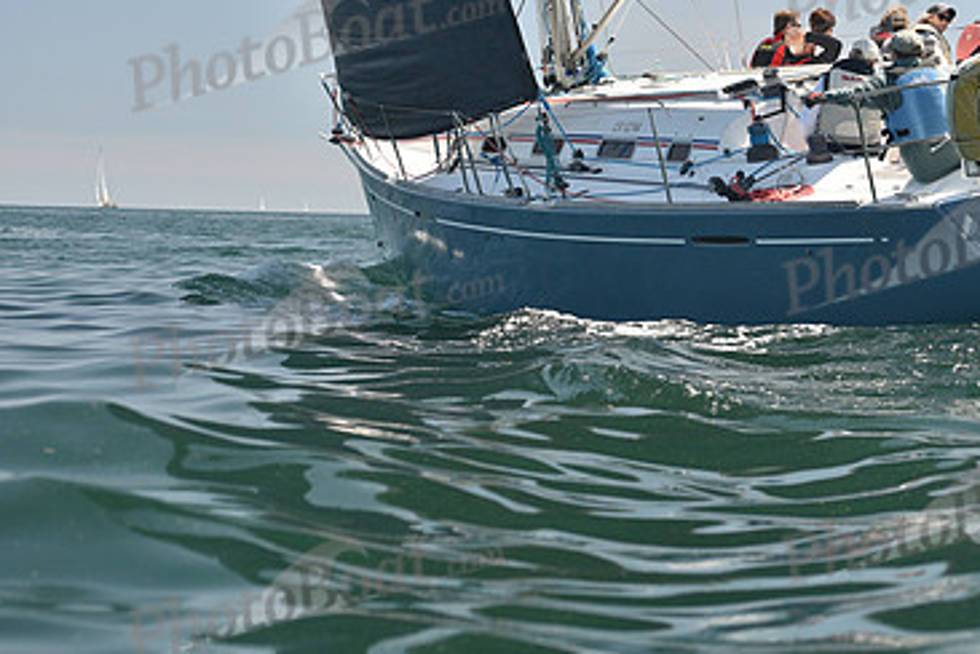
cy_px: 143
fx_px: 3021
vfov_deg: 12.3
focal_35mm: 111
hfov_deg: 18.4
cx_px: 645
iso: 250
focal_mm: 70
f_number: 3.5
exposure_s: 1/800
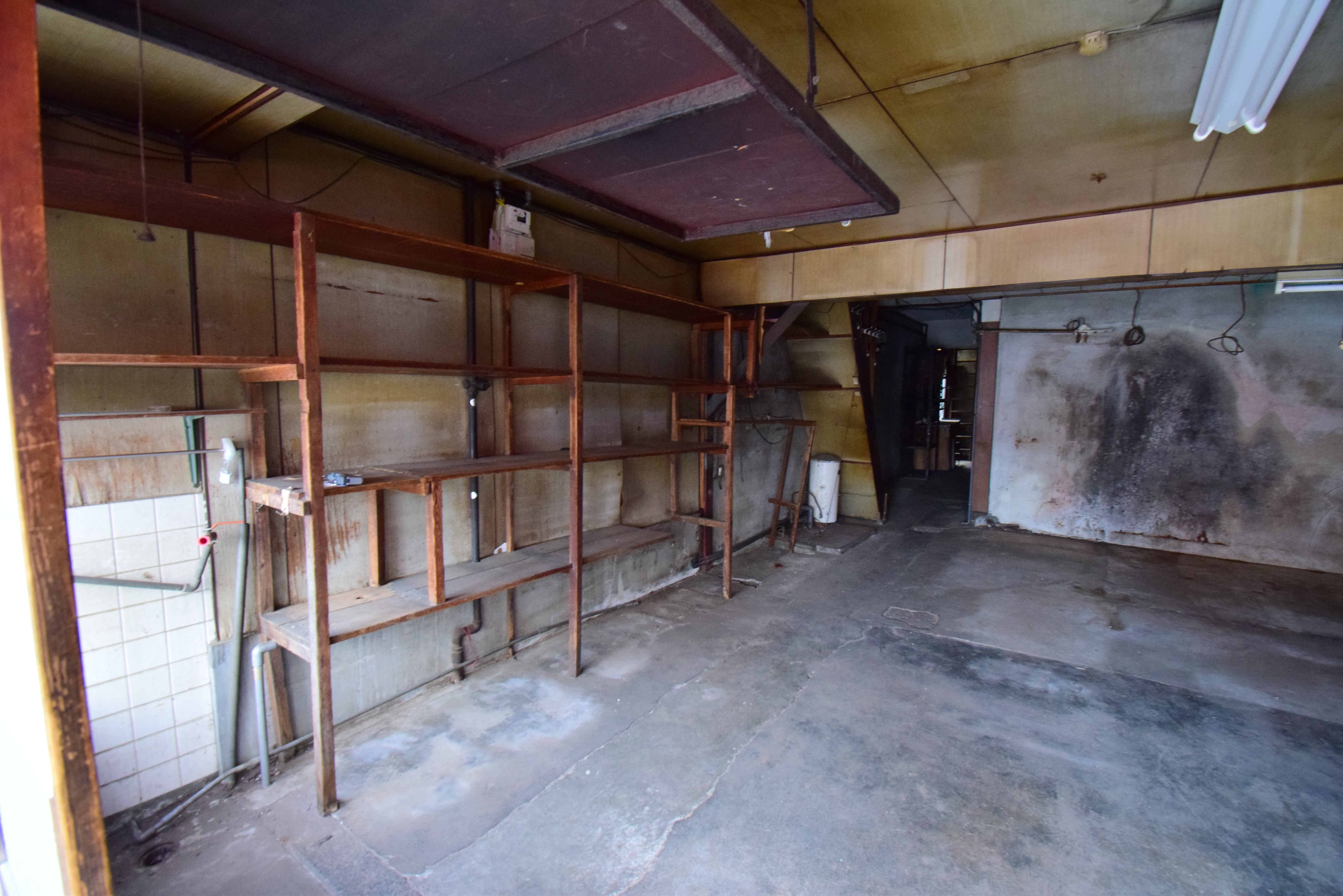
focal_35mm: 15
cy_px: 448
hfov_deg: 100.4
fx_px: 560
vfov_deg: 77.4
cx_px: 672
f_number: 6.7
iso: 1600
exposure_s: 1/20
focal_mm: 10
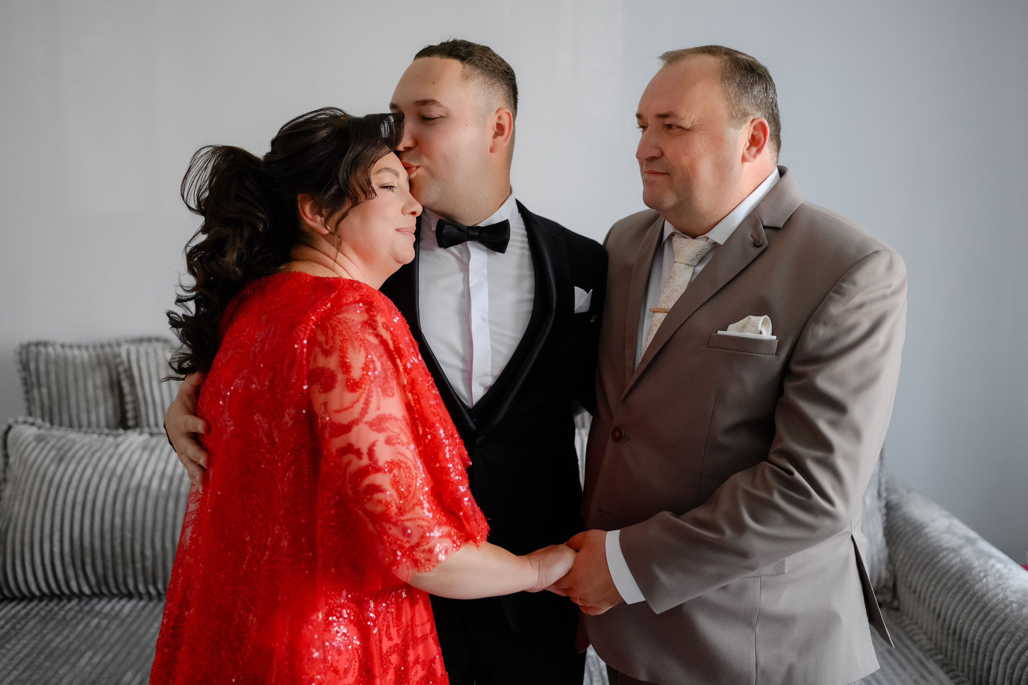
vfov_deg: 37.9
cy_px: 342
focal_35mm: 35
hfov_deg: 54.4
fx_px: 999
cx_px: 514
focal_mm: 35
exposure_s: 1/200
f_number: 2.2
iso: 1000
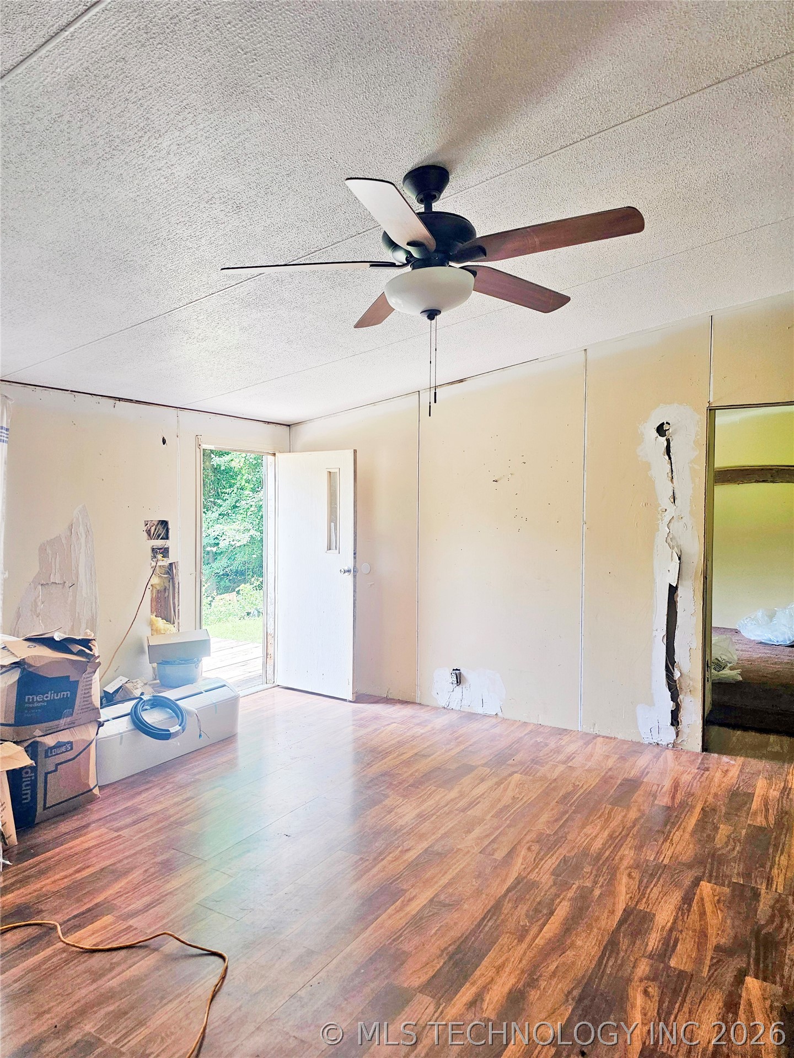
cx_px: 397
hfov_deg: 58.9
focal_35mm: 23
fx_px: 703
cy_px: 529
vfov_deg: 73.9
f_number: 1.7
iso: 100
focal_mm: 6.3
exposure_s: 1/180
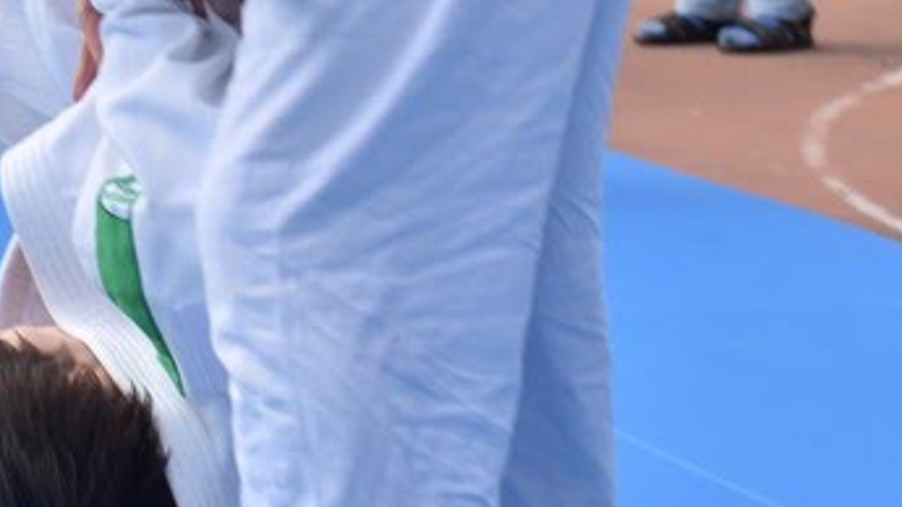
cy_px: -56
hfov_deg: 9.2
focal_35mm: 233
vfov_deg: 5.2
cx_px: 183
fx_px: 5572
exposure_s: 1/500
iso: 100
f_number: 5.6
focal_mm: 50
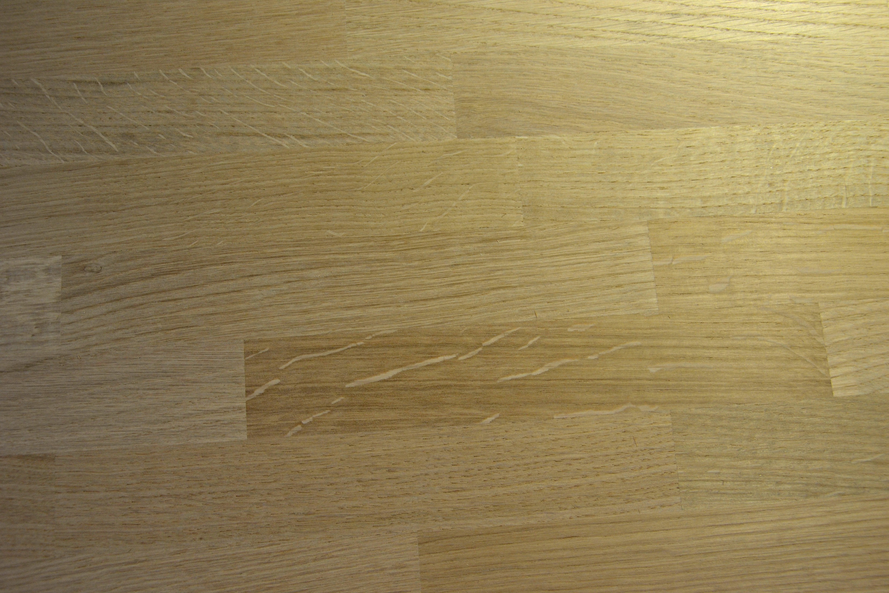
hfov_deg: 57.2
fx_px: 815
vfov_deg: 40.0
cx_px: 444
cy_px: 296
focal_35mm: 33
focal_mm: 22
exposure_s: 1/100
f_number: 5
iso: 400
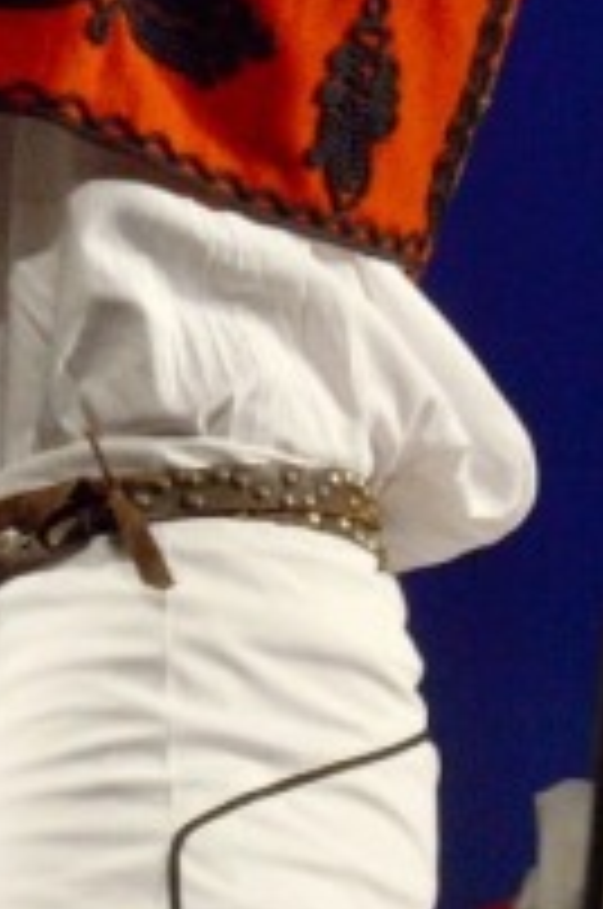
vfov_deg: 4.6
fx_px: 11218
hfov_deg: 3.0
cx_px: -1184
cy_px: 378
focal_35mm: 445
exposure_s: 1/80
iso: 400
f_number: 6.3
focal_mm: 50
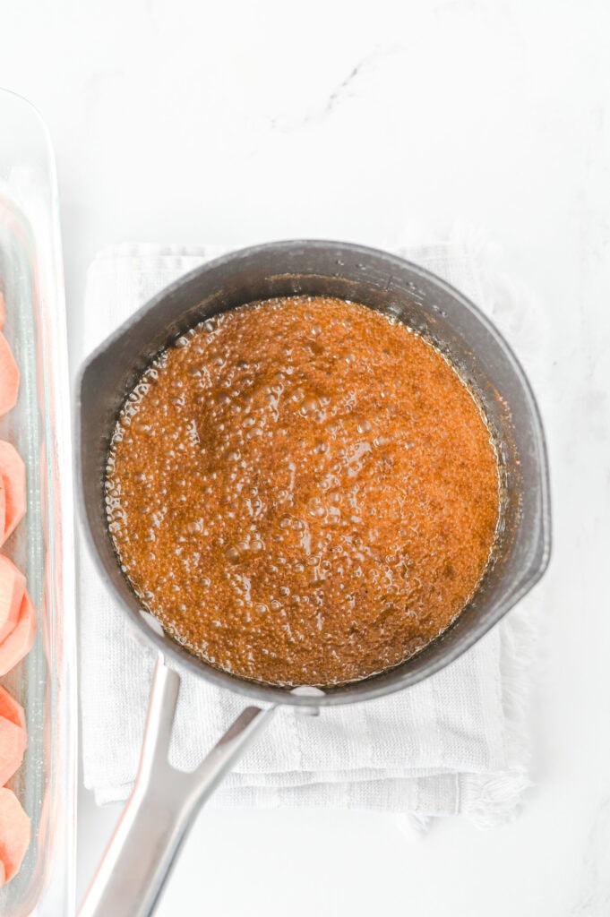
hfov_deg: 26.9
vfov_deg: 39.6
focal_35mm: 50
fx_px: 1273
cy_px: 458
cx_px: 305
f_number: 4
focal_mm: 50
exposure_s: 1/125
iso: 500
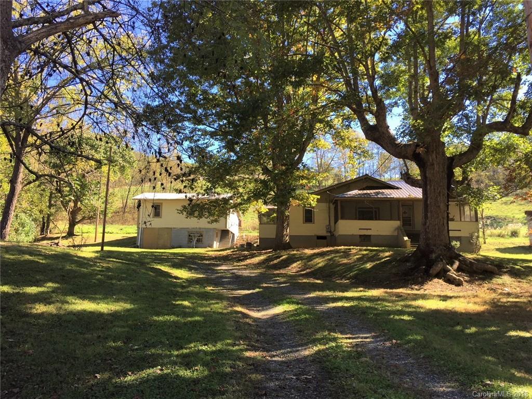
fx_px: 446
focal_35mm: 29
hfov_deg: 61.7
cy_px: 200
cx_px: 266
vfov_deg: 48.2
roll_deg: -1.6
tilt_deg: +9.3
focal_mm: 4.15
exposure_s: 1/366
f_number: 2.2
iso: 32
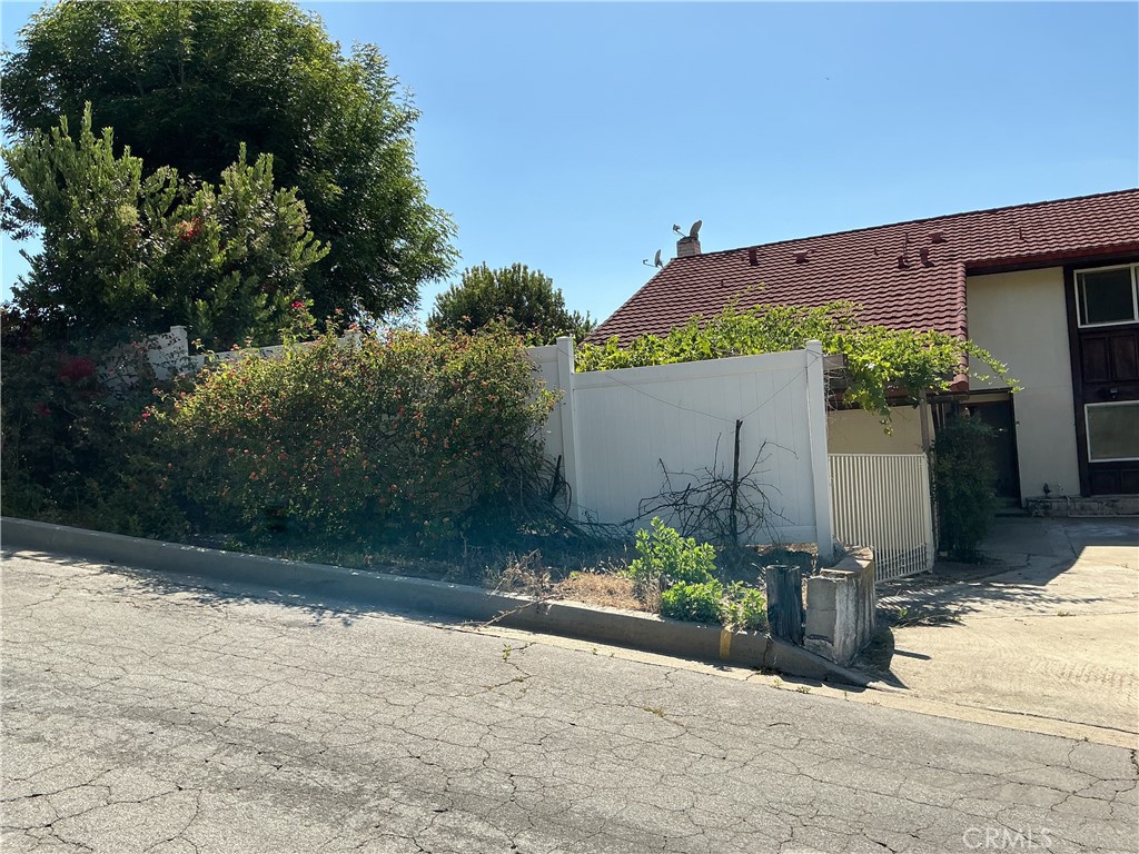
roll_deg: +3.5
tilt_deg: +1.7
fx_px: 954
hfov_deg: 61.7
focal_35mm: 29
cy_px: 427
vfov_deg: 48.2
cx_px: 570
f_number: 1.8
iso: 25
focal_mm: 3
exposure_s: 1/2141
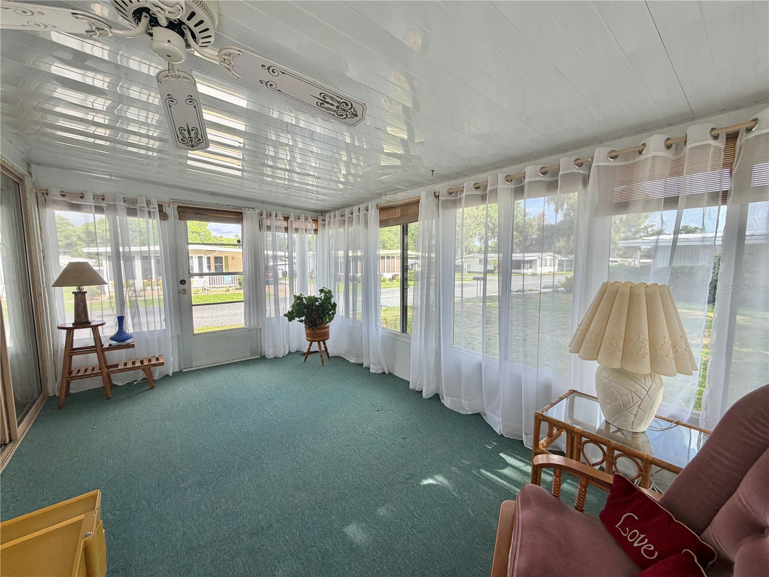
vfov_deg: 85.7
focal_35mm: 14
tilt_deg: -5.7
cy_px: 288
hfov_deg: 102.1
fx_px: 311
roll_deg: -0.1
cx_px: 384
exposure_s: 1/149
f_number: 2.2
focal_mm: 2.22
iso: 50
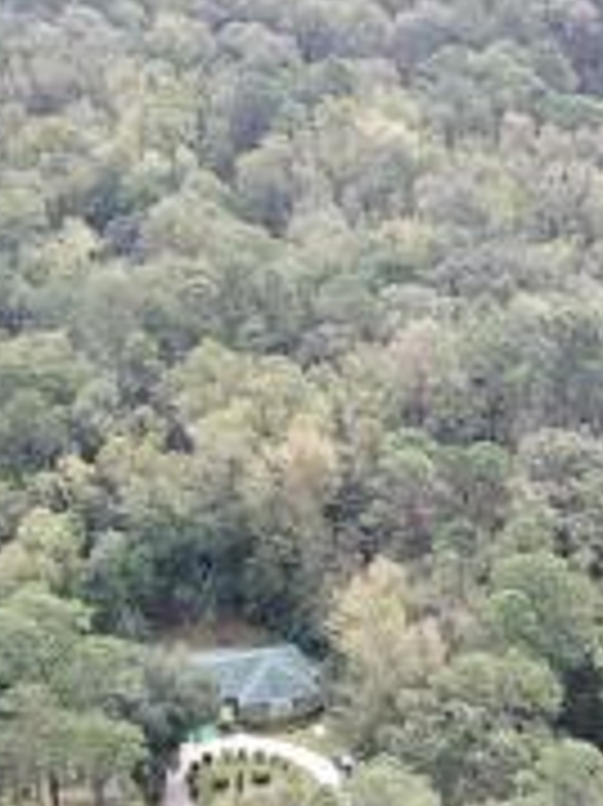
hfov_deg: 15.8
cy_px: 887
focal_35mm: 93
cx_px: 432
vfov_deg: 20.1
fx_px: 2163
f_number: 2.2
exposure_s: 1/242
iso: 100
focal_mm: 4.73
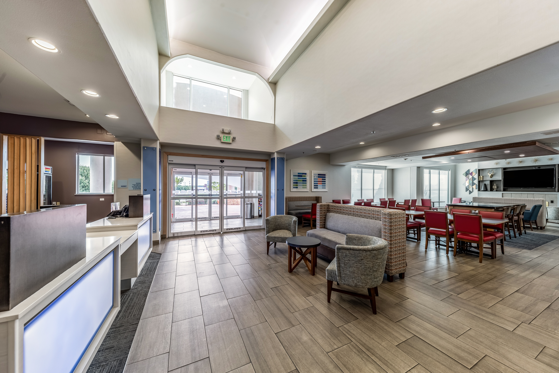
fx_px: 186
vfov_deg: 90.1
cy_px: 186
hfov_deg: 112.6
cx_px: 280
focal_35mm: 12
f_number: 8
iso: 400
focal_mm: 12
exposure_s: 1/250
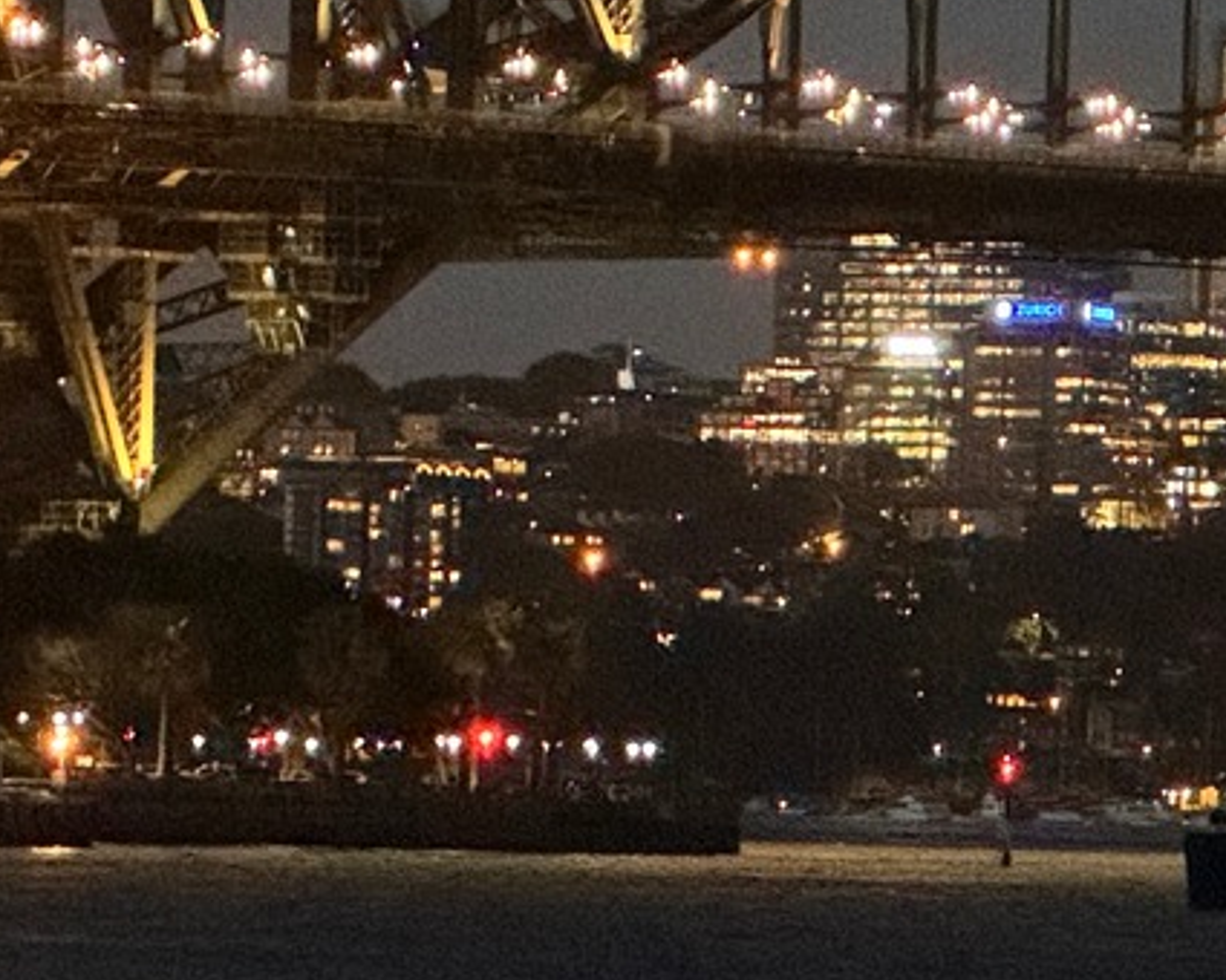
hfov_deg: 6.7
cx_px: 1441
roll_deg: -2.3
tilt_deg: +1.5
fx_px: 10341
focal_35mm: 285
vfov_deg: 5.4
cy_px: 502
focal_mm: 9
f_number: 2.8
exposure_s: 1/17
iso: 2000
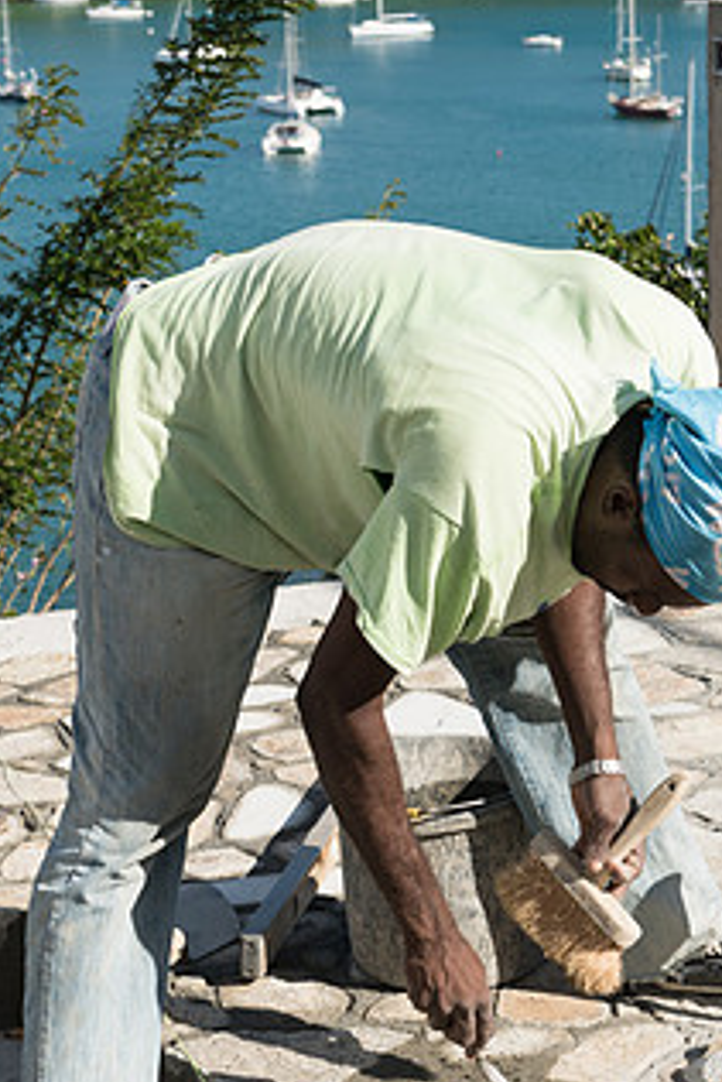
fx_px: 3035
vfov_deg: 20.2
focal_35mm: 101
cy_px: 649
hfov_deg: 13.6
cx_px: 441
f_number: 8
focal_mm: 55
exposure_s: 1/160
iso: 64
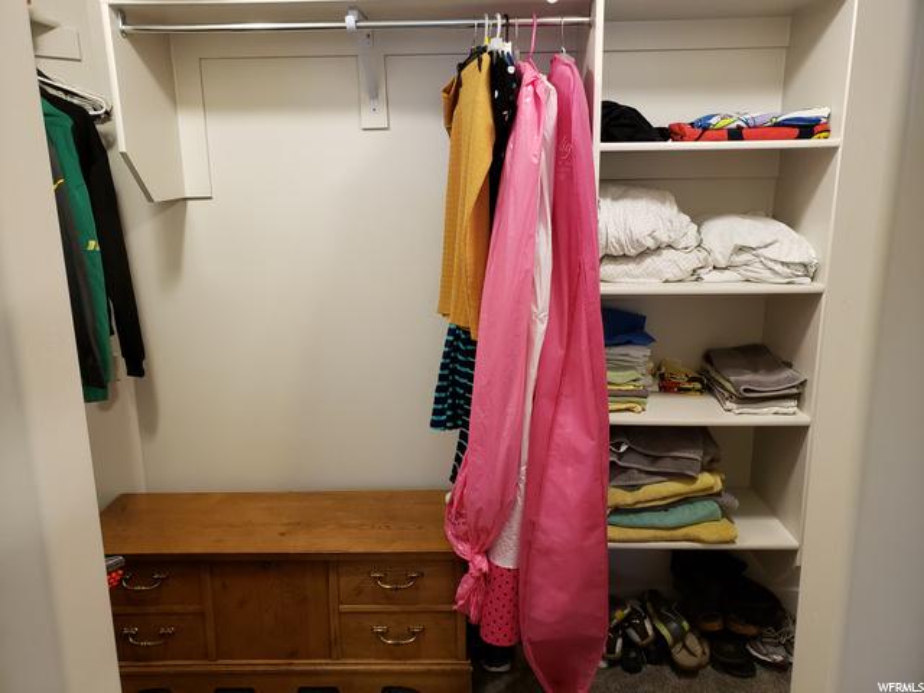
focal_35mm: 26
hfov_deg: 67.3
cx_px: 462
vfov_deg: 53.1
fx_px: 694
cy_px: 346
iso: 320
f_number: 2.4
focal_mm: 4.3
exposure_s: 1/40
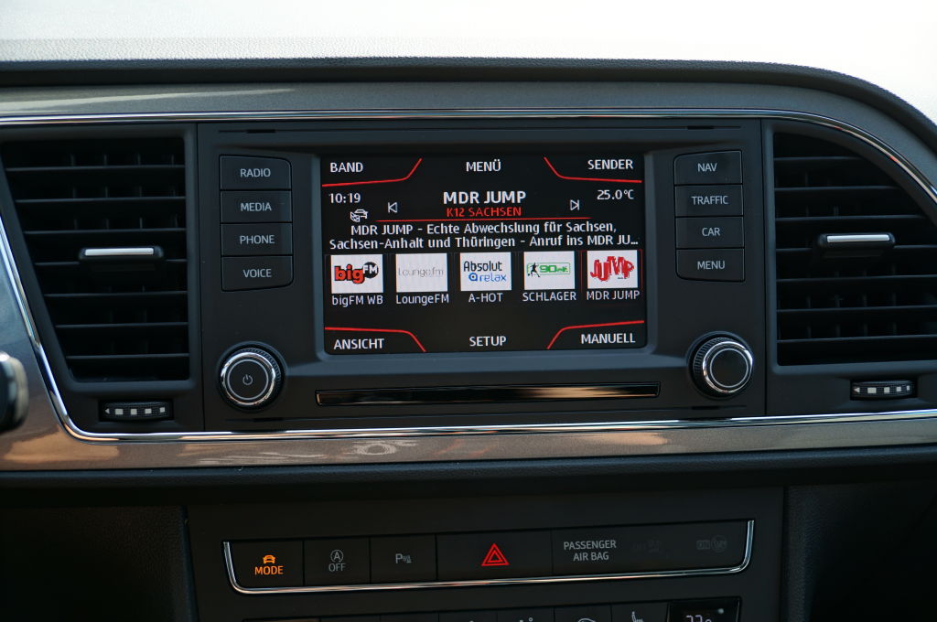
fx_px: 1170
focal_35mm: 45
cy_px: 311
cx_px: 468
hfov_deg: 43.7
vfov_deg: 29.8
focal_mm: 30
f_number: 4
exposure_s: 1/160
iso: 200
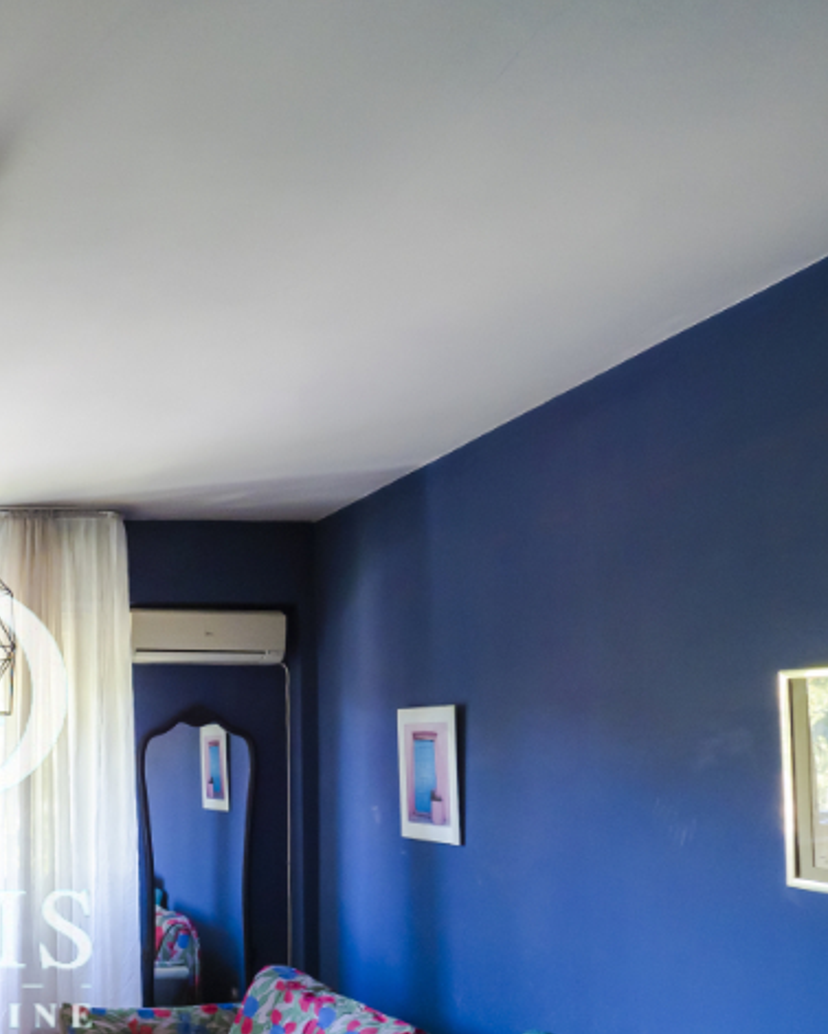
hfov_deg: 40.6
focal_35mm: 29
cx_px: -77
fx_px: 888
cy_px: 777
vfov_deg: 57.3
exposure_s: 1/15
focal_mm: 7
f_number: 4
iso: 400
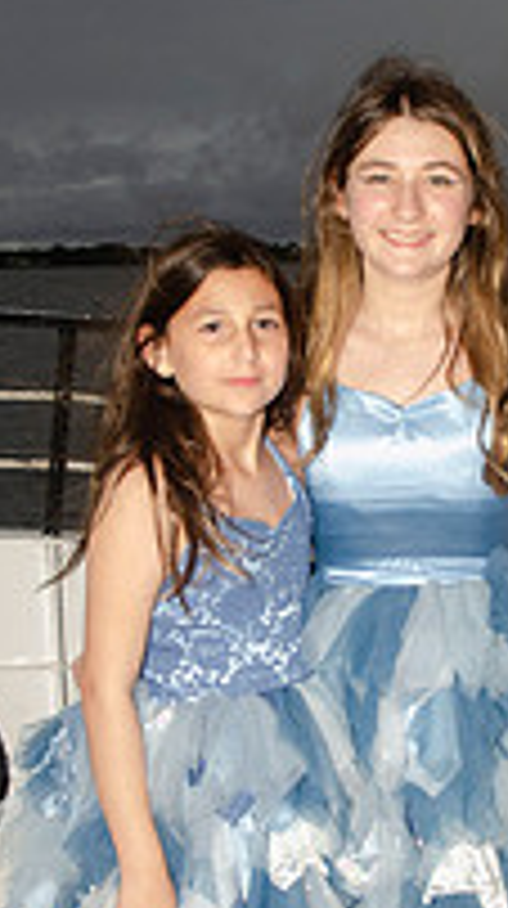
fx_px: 1515
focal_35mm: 63
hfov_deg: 18.9
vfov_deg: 33.2
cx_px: 360
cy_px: 584
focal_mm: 18
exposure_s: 1/250
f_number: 6.3
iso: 400
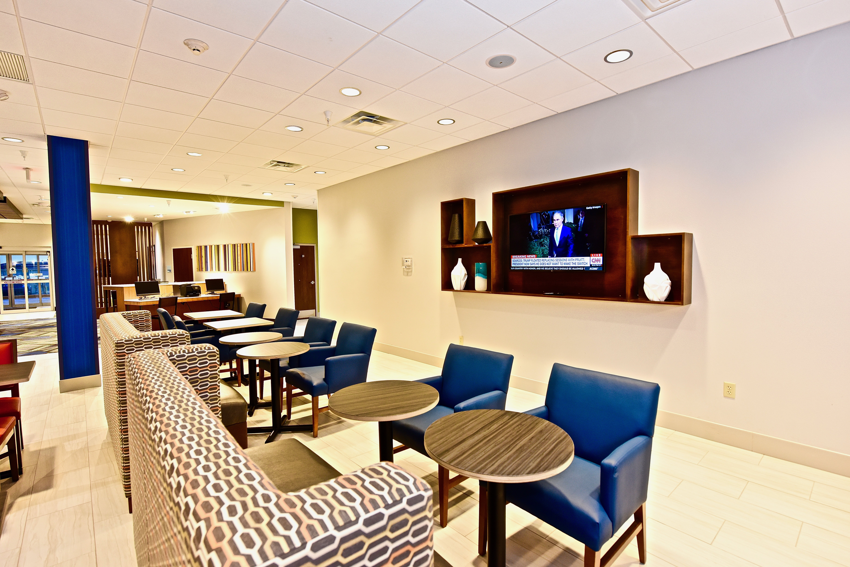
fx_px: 401
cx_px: 425
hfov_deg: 93.3
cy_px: 284
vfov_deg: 70.5
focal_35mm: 17
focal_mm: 17
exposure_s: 1/40
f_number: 5.6
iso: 1250
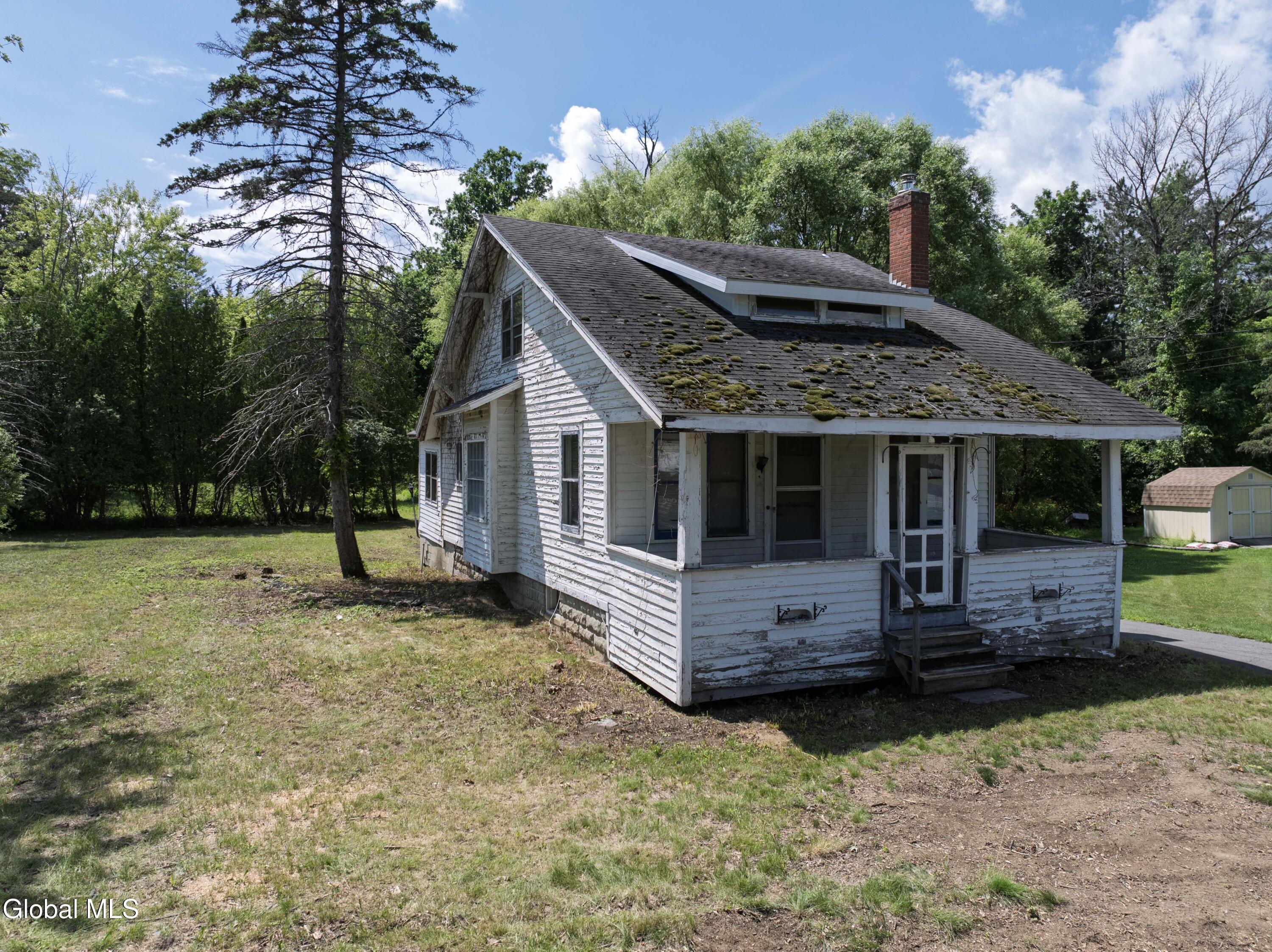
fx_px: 881
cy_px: 476
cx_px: 636
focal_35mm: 24
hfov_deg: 71.6
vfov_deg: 56.8
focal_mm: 12.29
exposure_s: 1/2500
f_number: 2.8
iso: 150
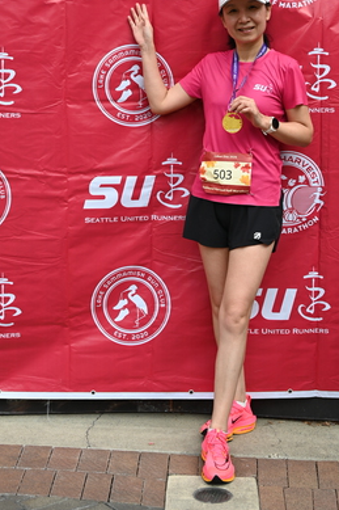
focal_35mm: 75
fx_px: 1060
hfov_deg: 18.2
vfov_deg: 26.8
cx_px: 183
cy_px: 157
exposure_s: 1/250
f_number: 5.6
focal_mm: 53
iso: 100
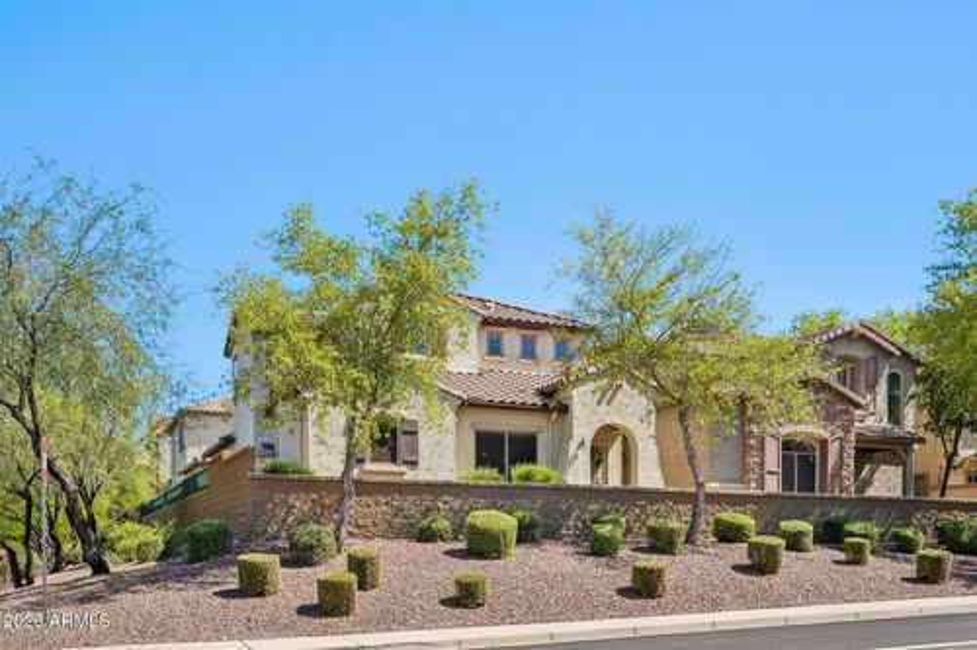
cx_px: 488
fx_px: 949
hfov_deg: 54.5
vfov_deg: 37.8
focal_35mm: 35
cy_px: 325
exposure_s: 1/2500
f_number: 5
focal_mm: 35
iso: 400
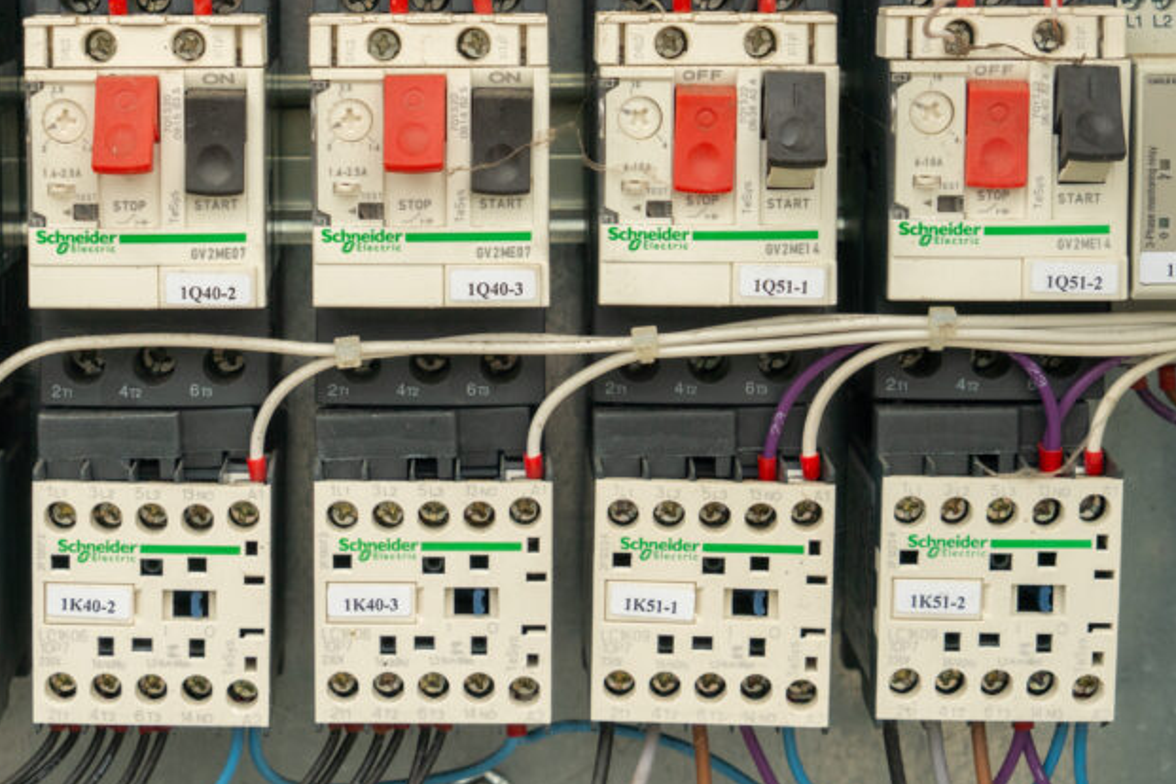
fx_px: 2907
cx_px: 424
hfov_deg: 22.8
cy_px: 245
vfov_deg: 15.3
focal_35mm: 89
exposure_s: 1/200
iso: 500
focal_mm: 54
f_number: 7.1
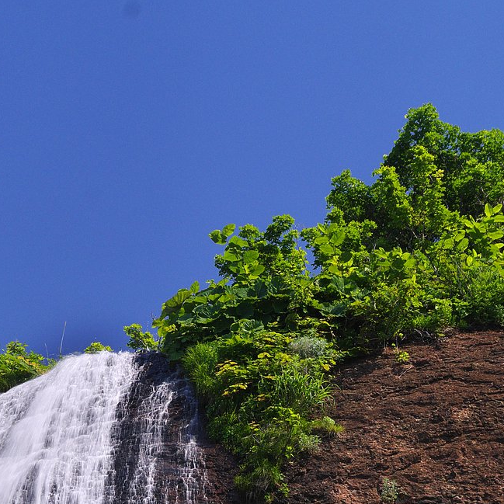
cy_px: 756
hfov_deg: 9.0
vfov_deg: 8.8
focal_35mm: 193
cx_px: 36
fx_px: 3179
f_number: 11
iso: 100
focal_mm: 48
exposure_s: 1/6
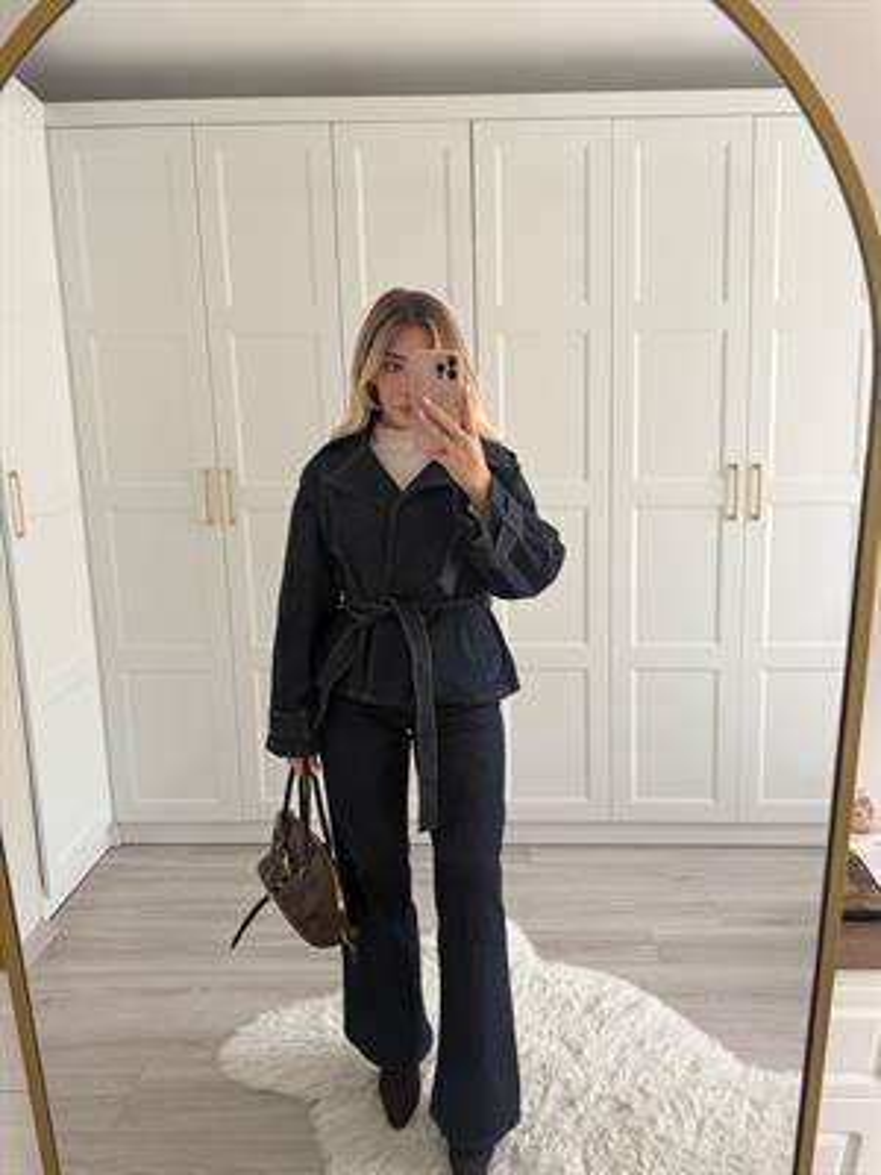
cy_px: 588
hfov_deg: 56.8
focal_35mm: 24
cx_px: 440
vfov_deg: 71.6
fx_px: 814
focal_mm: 6.76
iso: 80
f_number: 1.78
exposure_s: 1/121
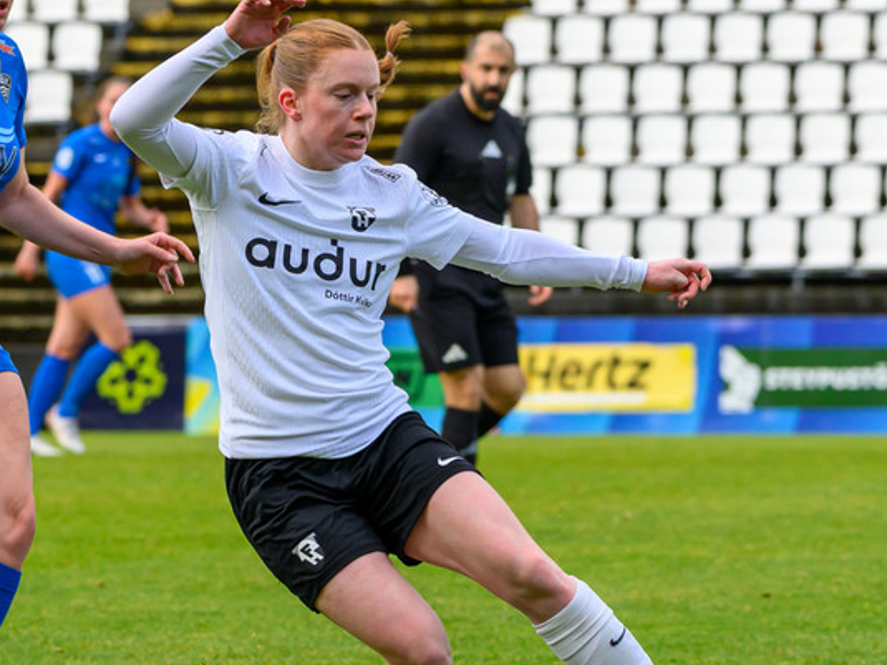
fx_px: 9376
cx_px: 456
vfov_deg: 4.1
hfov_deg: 5.4
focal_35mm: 366
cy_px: 335
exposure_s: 1/1000
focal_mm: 180
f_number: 6.3
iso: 500
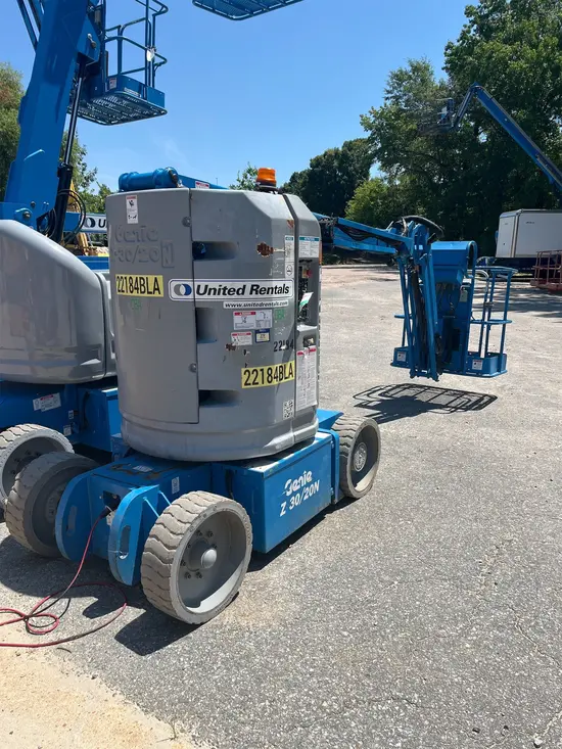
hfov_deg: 53.1
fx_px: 563
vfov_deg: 67.3
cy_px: 374
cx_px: 281
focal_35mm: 26
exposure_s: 1/3311
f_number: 1.6
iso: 50
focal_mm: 5.1
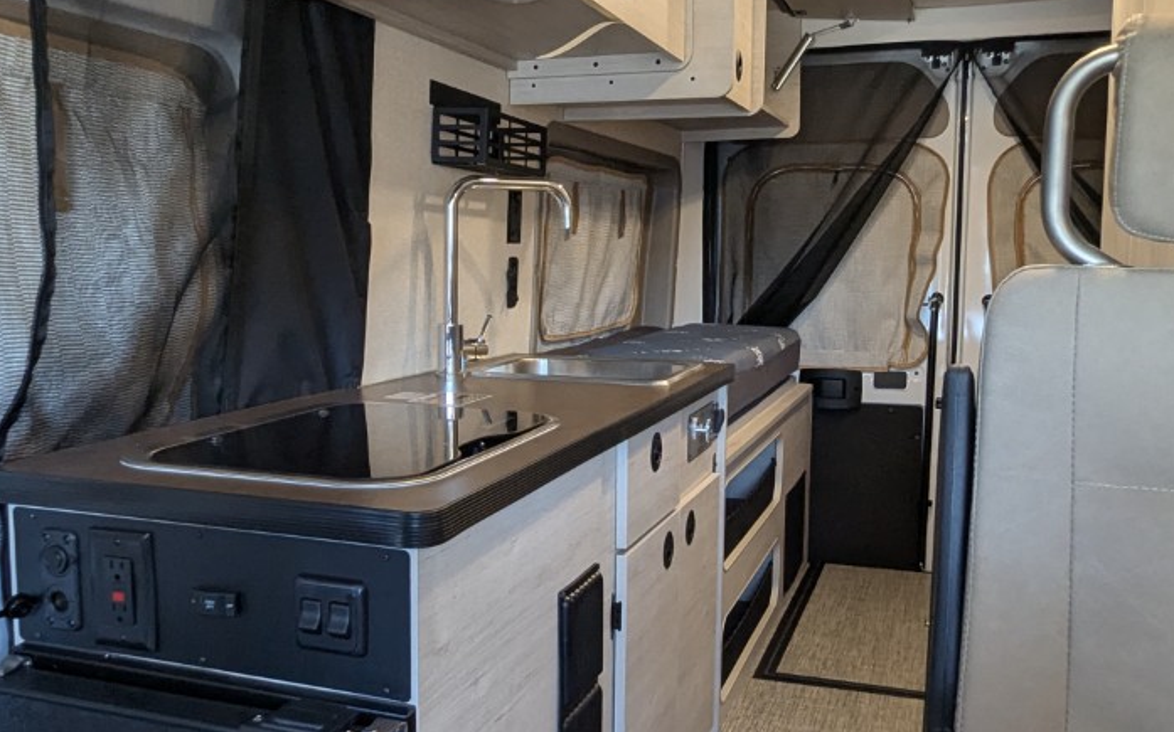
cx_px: 580
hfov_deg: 56.7
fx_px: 1087
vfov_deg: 37.2
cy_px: 380
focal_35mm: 34
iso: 233
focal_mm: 2.35
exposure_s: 1/59.8
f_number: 2.2
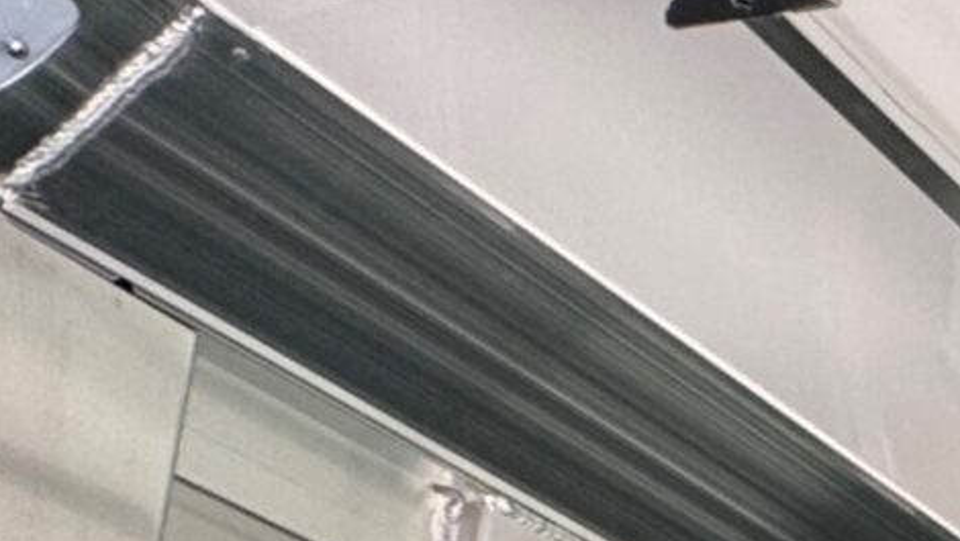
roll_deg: +0.3
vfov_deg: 12.3
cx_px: 2008
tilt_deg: +10.3
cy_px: 1186
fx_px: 2114
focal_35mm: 83
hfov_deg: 17.2
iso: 125
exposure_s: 1/99
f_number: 2.2
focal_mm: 2.22
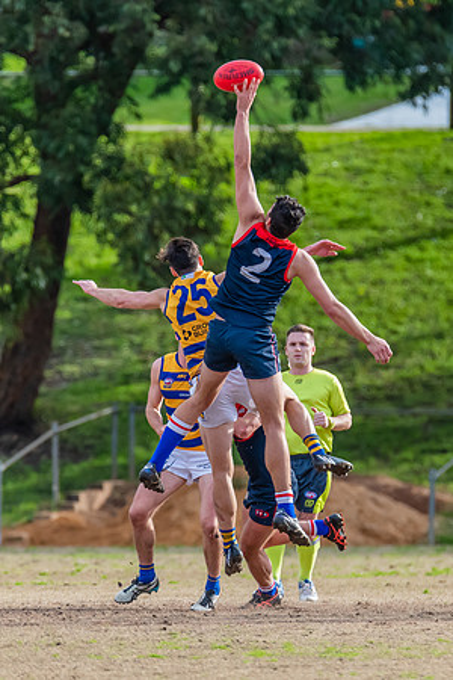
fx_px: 14773
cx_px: 295
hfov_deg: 1.8
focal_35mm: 783
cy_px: 359
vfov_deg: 2.6
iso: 1400
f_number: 6.3
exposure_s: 1/1600
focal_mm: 460
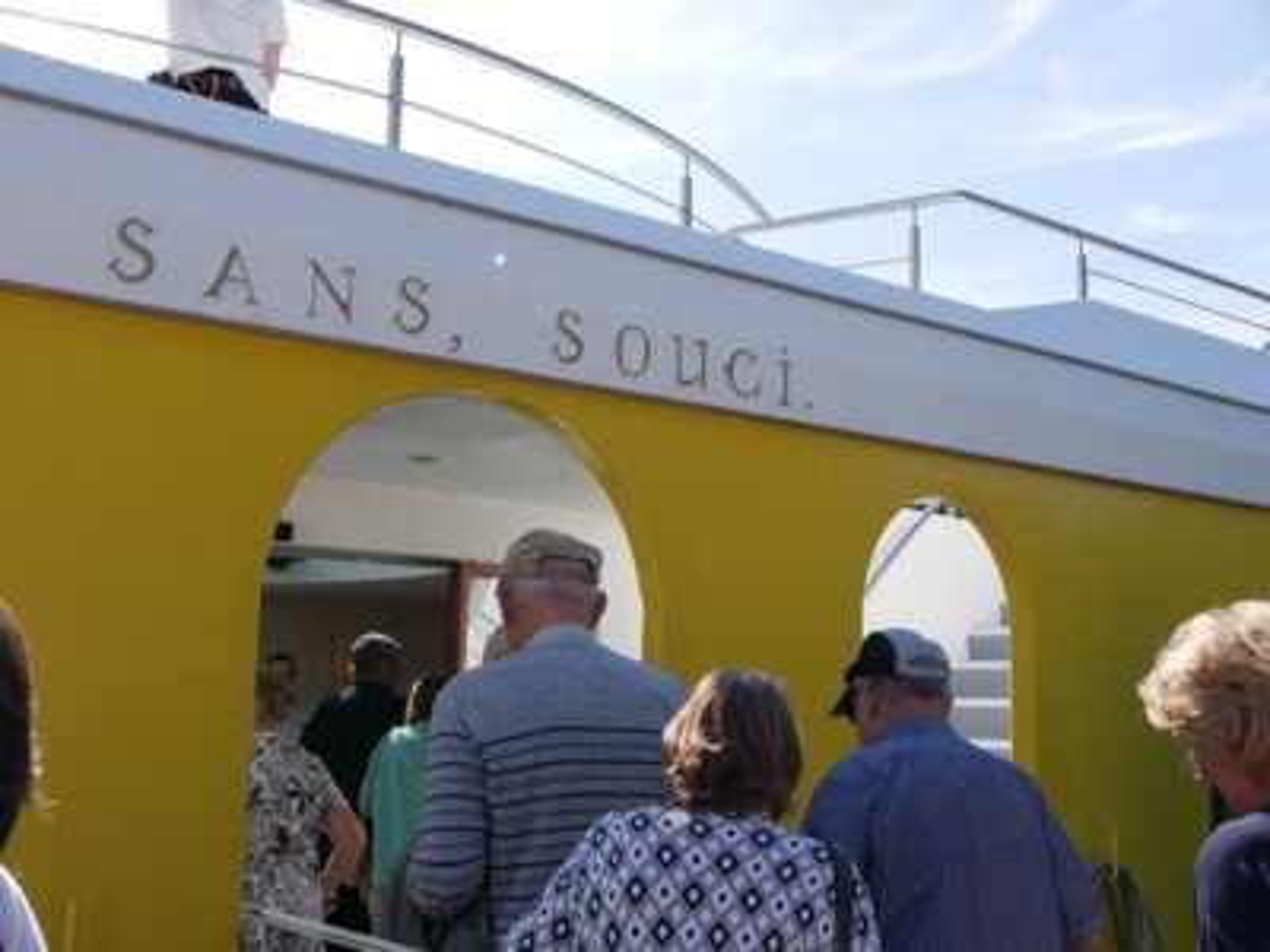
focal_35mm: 38
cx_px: 635
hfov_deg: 49.0
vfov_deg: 37.7
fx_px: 1394
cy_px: 476
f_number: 8
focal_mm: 19
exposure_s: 1/320
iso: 200
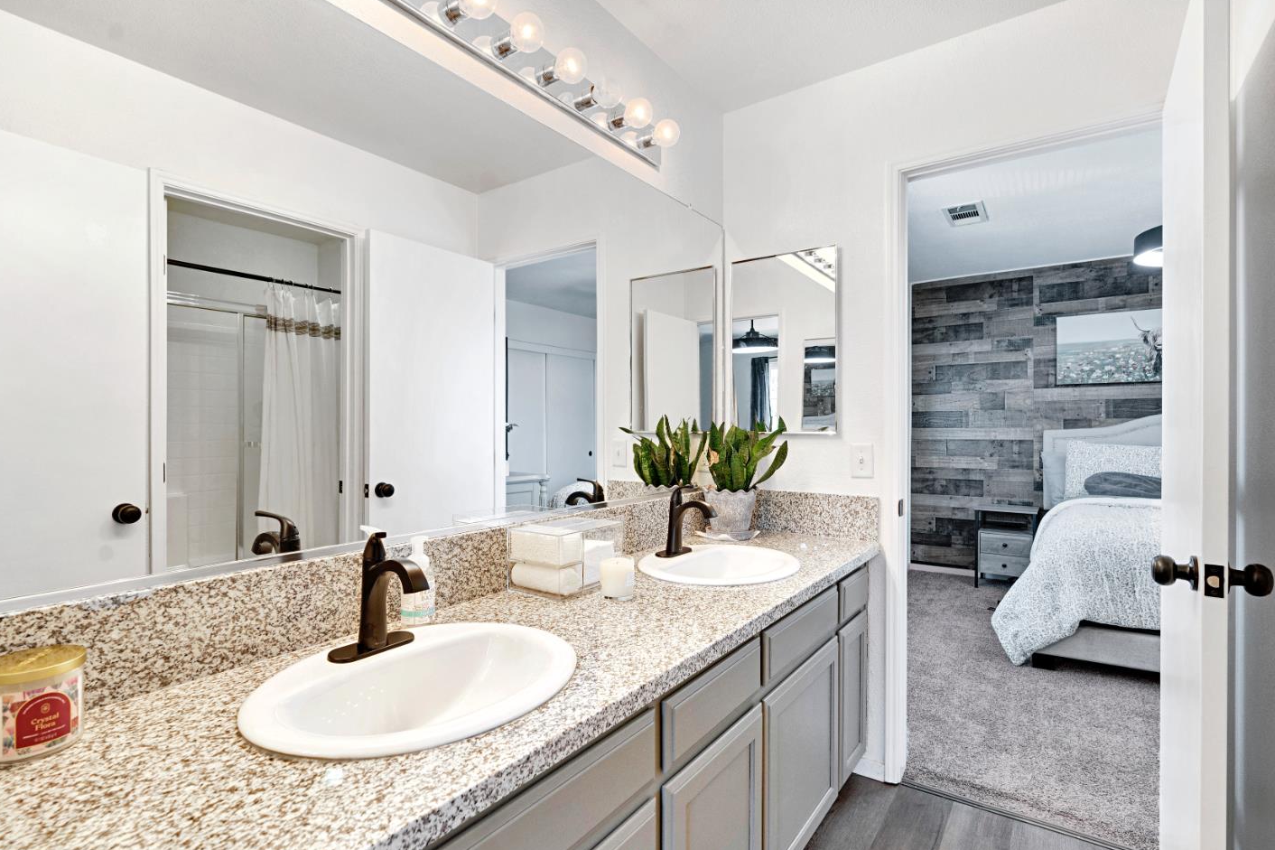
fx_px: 602
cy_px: 445
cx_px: 623
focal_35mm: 17
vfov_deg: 70.4
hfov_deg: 93.3
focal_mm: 16
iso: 640
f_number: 7.1
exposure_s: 1/10
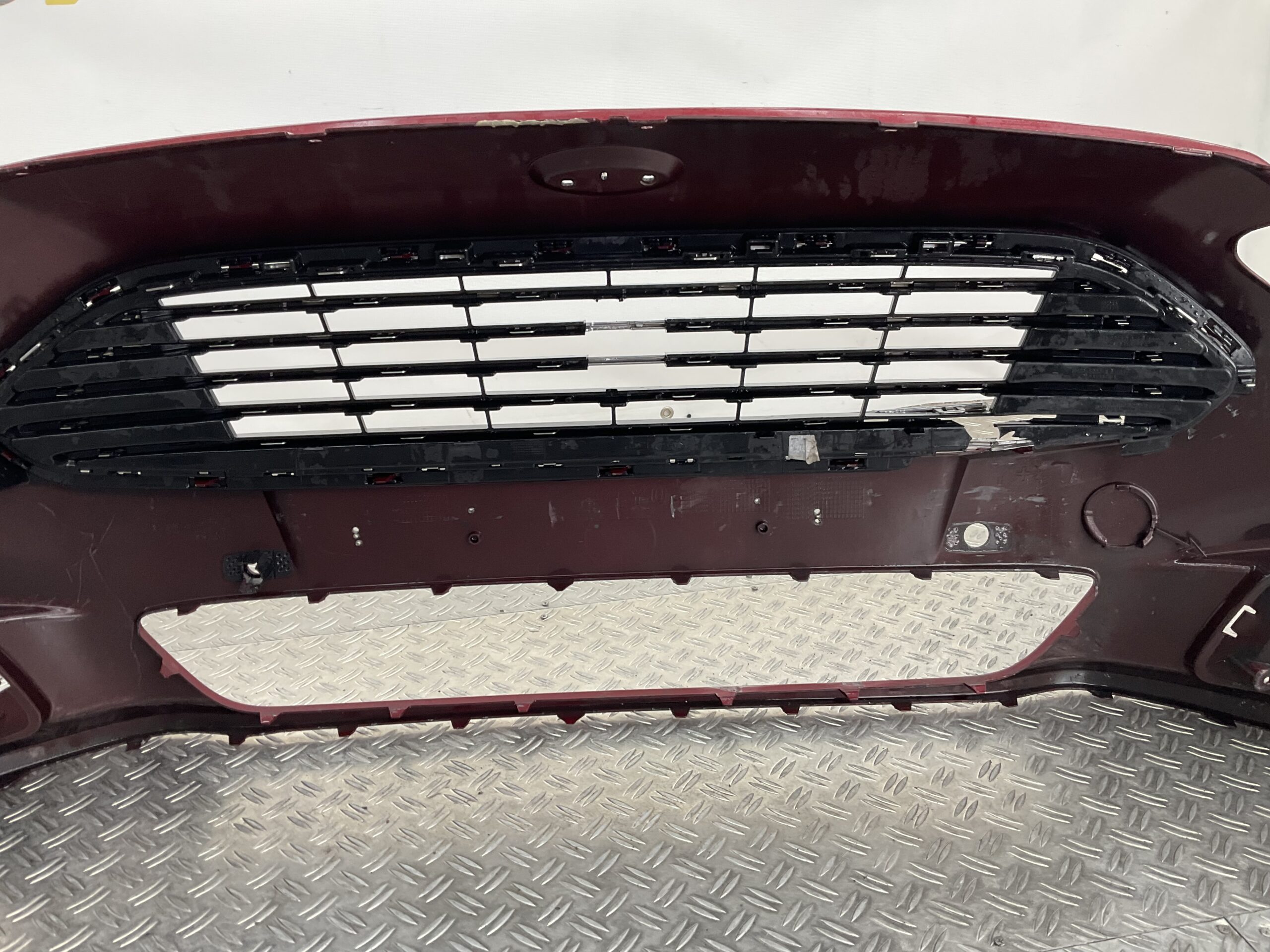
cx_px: 635
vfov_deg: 48.2
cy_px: 476
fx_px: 1064
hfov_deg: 61.7
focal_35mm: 29
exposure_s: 1/120
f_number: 1.8
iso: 32
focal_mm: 3
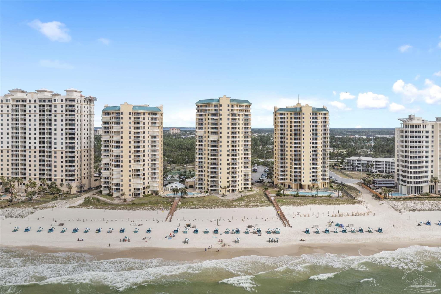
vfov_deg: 46.4
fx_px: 343
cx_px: 220
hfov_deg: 65.5
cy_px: 147
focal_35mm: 28
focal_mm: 10.26
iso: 100
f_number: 5
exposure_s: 1/160
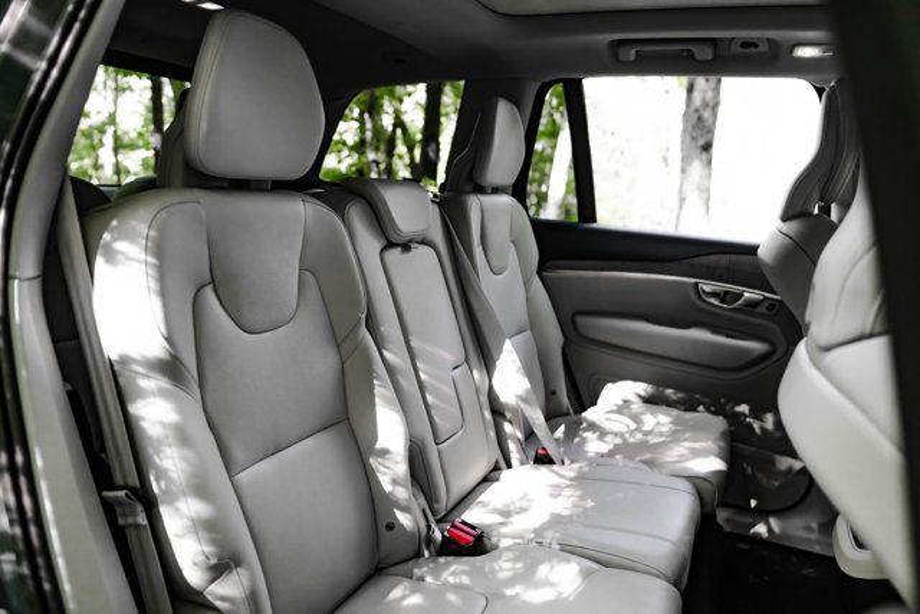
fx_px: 716
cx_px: 460
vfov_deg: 46.4
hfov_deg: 65.5
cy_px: 307
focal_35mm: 28
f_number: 2.8
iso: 1600
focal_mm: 28
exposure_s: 1/200
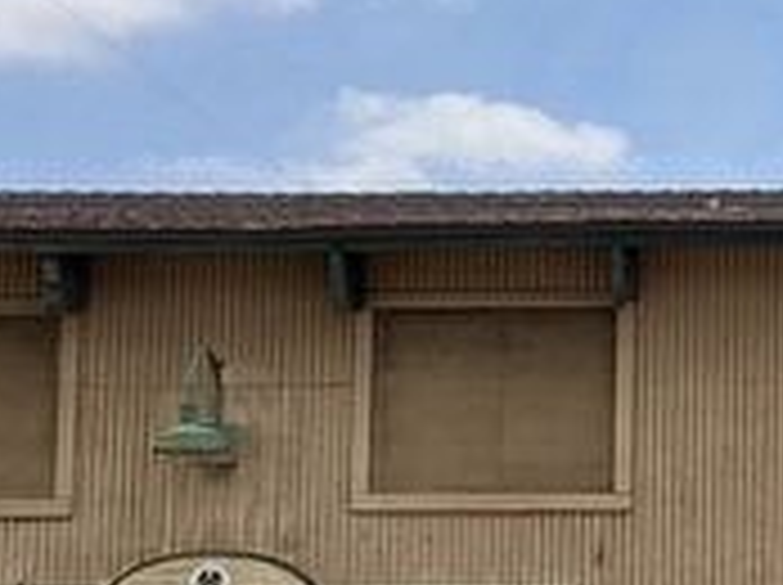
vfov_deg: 11.5
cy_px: 392
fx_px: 2914
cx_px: 1476
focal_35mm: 129
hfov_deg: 13.5
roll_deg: +1.3
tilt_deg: +9.4
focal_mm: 3.99
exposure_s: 1/3745
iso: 25
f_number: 1.8
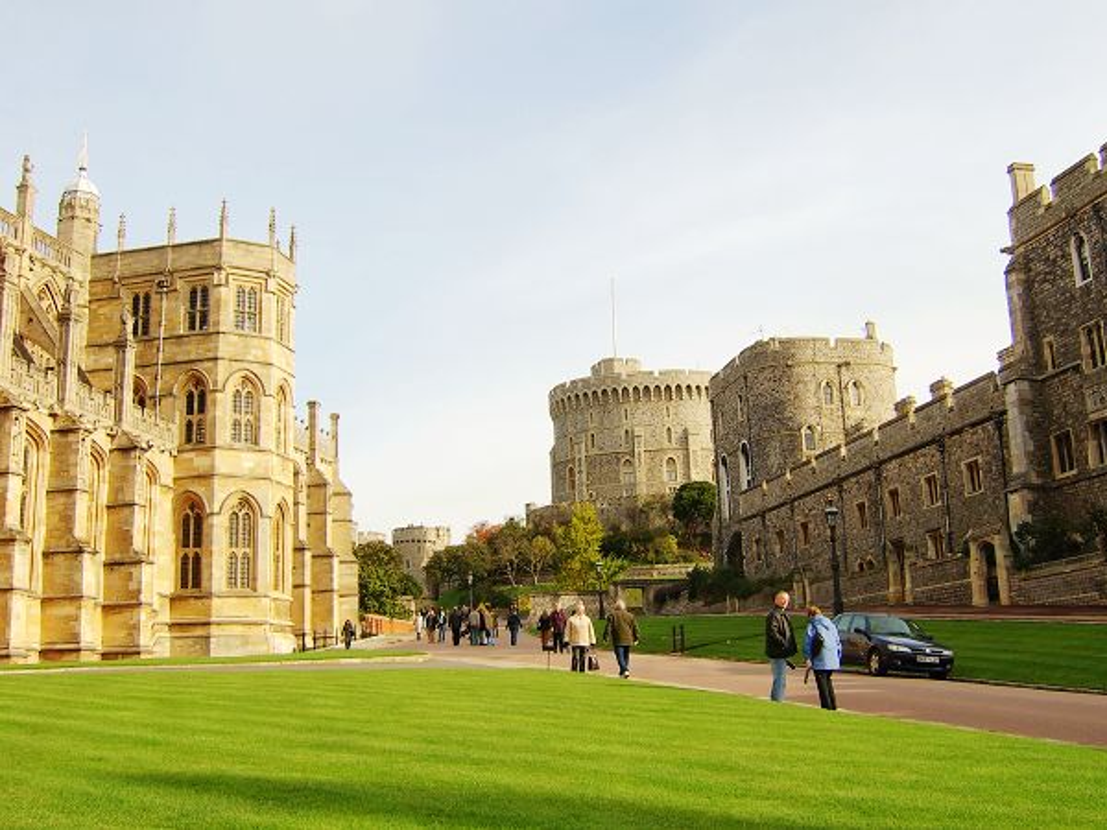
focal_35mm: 31
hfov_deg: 58.4
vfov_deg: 45.4
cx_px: 554
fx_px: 991
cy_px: 415
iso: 50
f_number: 5.6
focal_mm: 8.13
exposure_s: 1/162
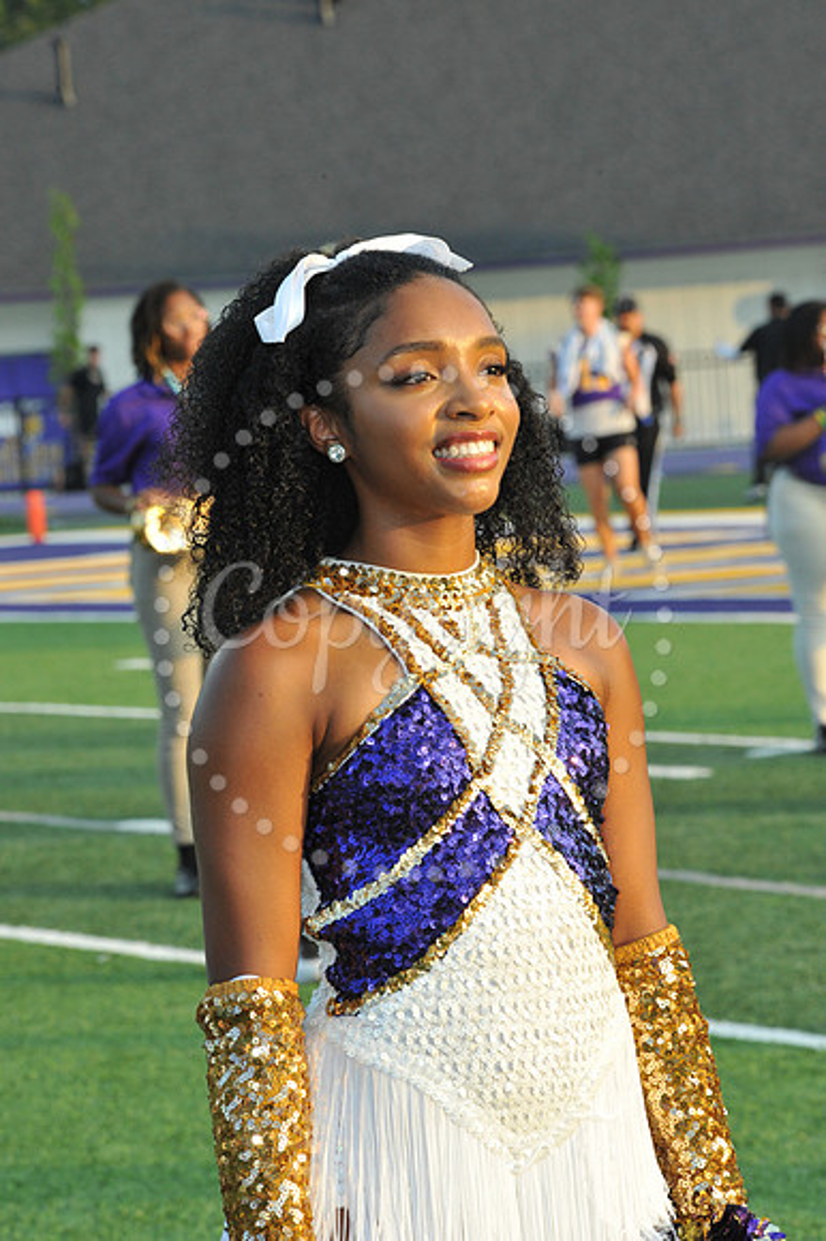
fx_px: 5341
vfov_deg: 13.3
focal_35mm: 155
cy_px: 620
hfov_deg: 8.8
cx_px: 413
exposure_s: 1/250
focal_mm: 155
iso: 1600
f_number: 13
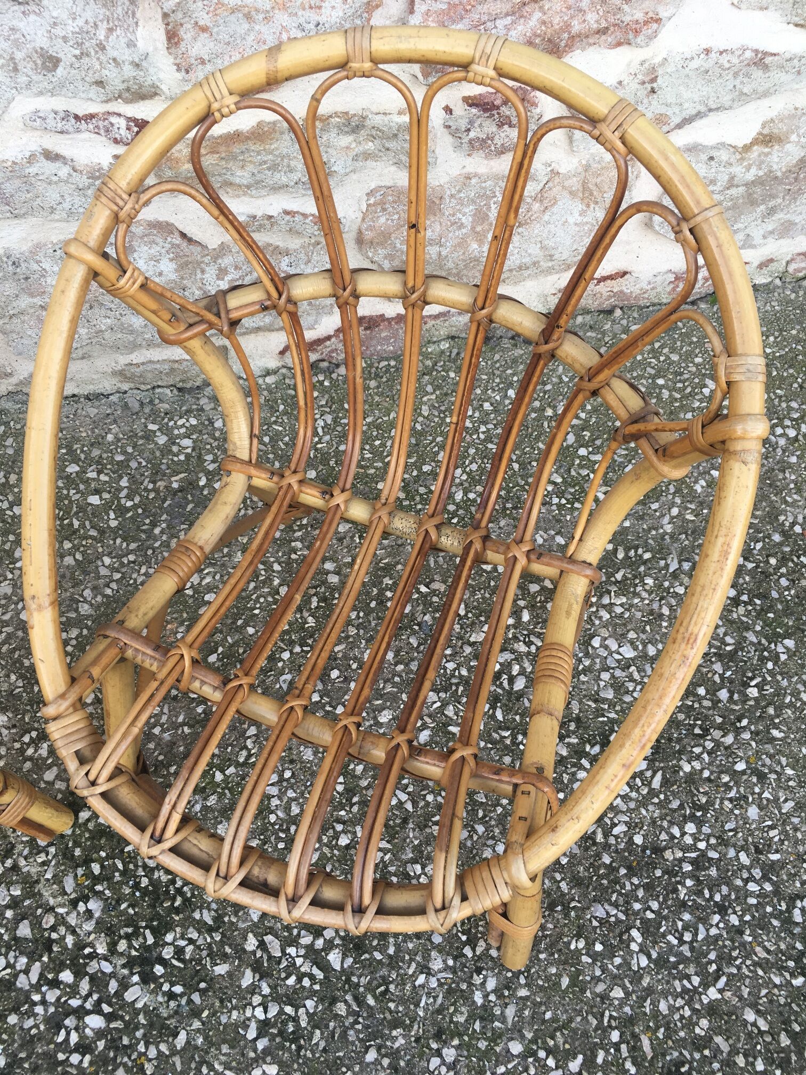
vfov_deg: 61.7
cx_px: 403
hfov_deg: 48.2
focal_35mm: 29
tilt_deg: -60.4
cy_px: 538
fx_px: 900
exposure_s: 1/120
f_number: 2.2
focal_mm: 4.15
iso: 25
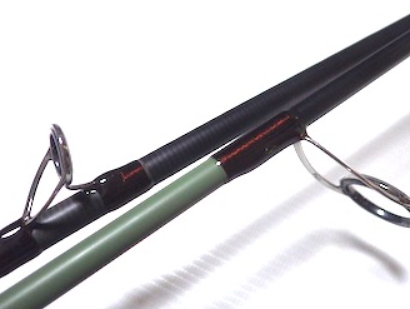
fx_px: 403
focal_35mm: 34
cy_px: 163
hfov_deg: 53.9
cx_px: 211
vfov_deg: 41.9
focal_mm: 5.5
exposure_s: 1/45
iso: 500
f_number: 2.3
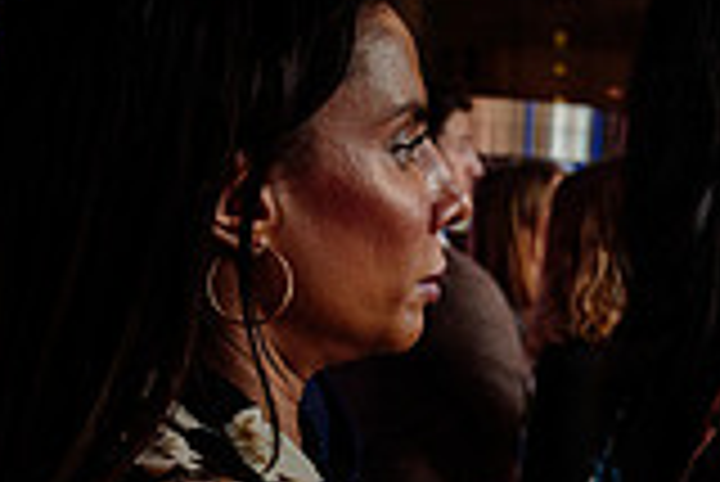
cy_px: 458
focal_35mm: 99
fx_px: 1982
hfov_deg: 18.2
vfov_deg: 13.7
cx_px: 1104
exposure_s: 1/15
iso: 500
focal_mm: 24
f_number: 4
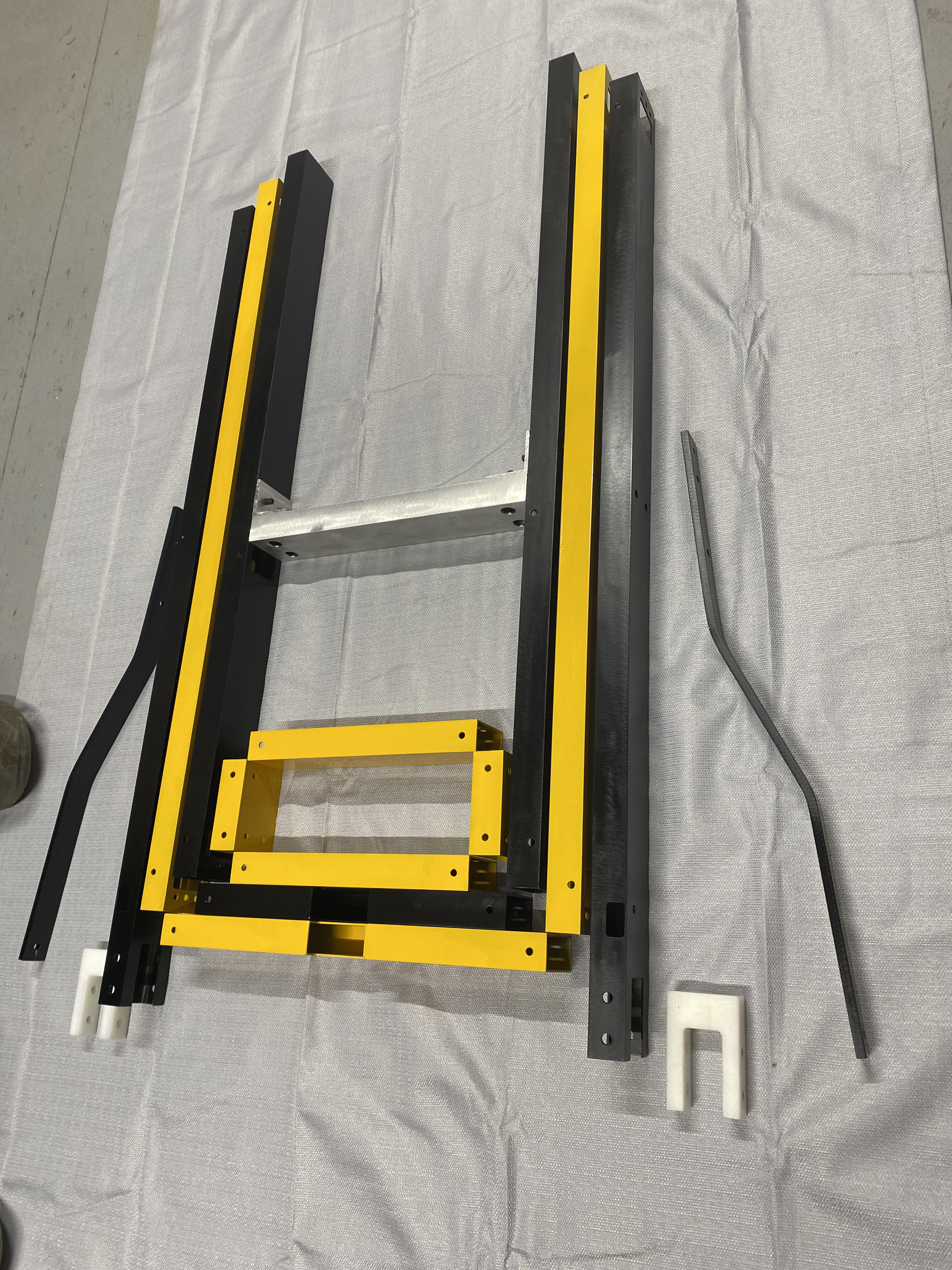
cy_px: 635
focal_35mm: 26
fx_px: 953
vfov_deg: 67.3
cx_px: 476
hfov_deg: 53.1
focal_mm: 4.25
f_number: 1.8
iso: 64
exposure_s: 1/60
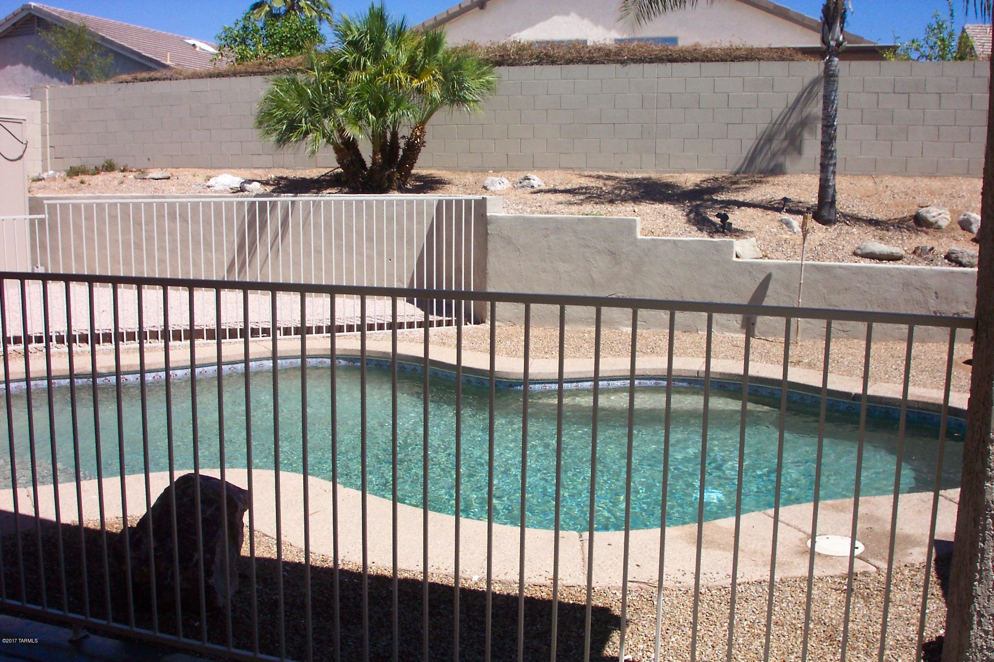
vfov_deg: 37.9
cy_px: 331
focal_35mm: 35
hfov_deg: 54.4
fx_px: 966
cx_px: 497
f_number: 9.5
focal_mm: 7.5
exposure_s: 1/180
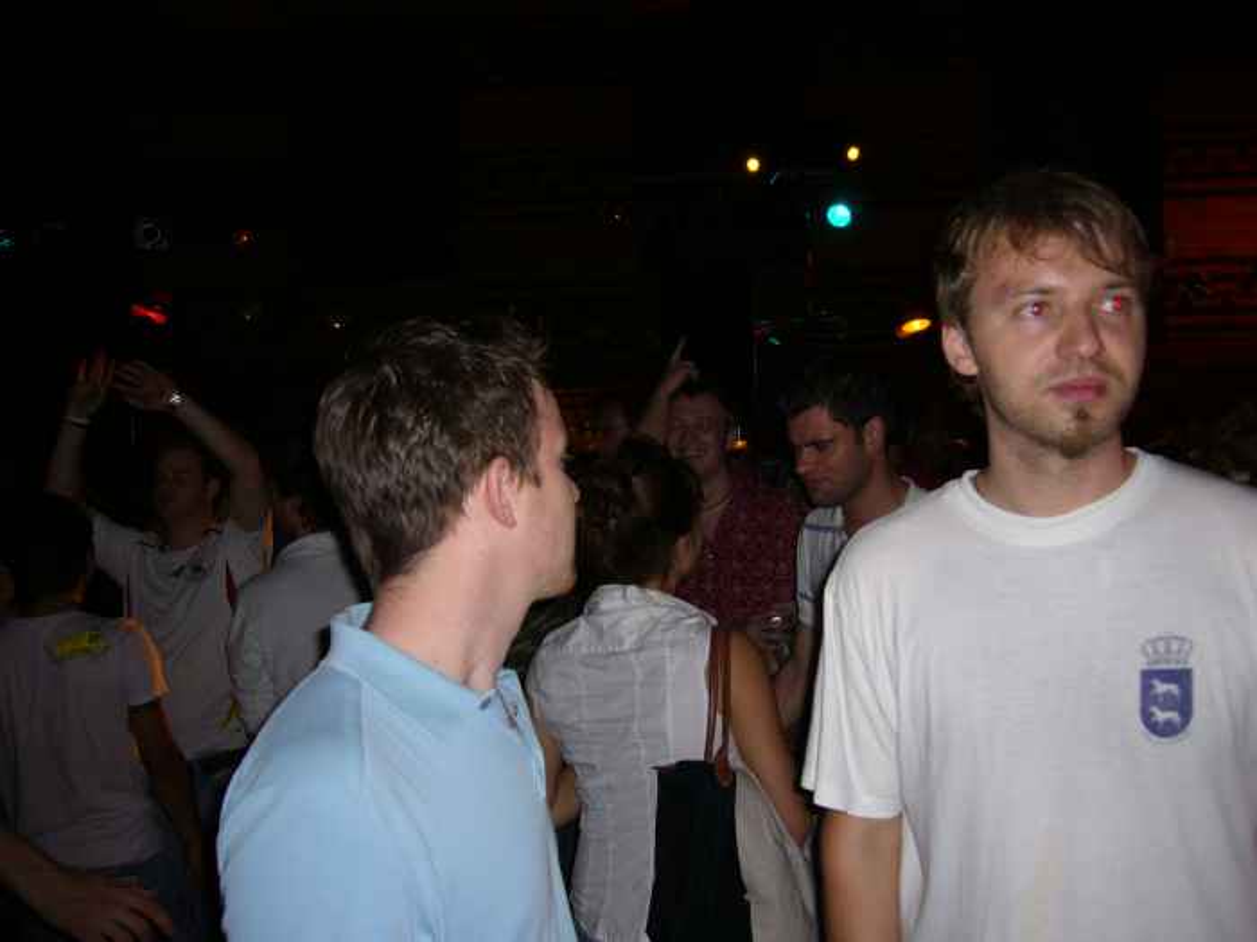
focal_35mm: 35
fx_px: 1271
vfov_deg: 40.7
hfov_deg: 52.6
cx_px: 628
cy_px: 471
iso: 100
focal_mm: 5.8
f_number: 2.8
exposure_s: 1/60
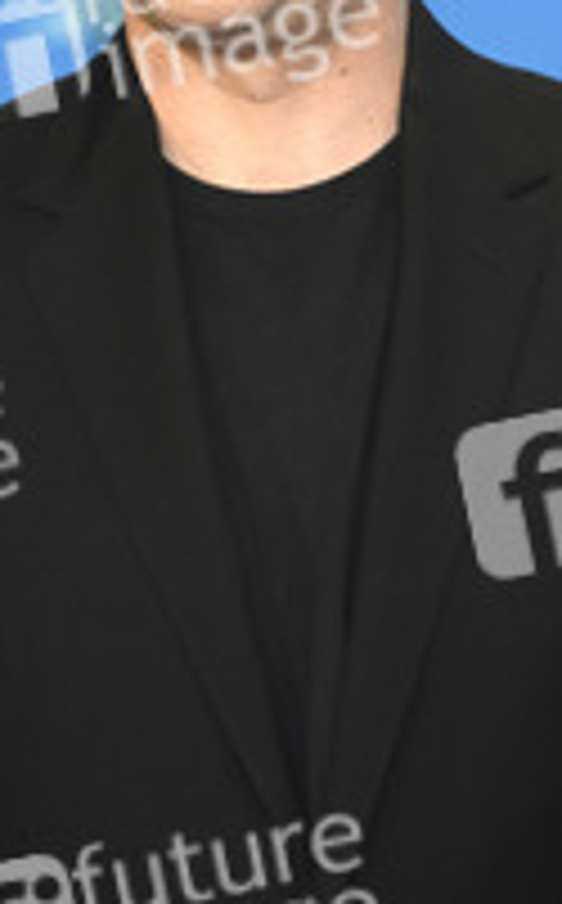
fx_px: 9985
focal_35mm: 406
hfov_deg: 3.2
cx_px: 279
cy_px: 247
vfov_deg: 5.2
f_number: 3.5
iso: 640
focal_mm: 200
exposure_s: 1/400
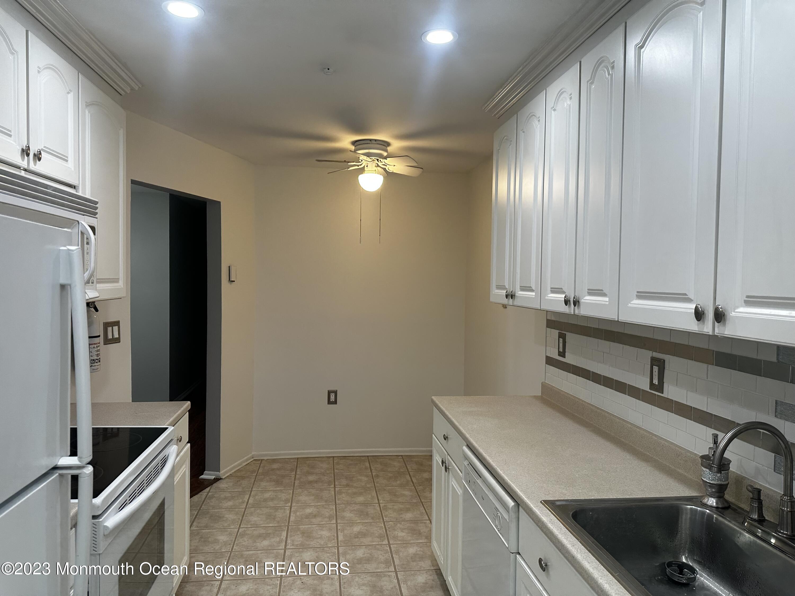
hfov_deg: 71.6
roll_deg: -1.3
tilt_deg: -2.4
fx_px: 551
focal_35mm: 24
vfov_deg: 56.8
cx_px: 398
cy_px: 298
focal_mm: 6.86
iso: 160
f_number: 1.78
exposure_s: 1/120
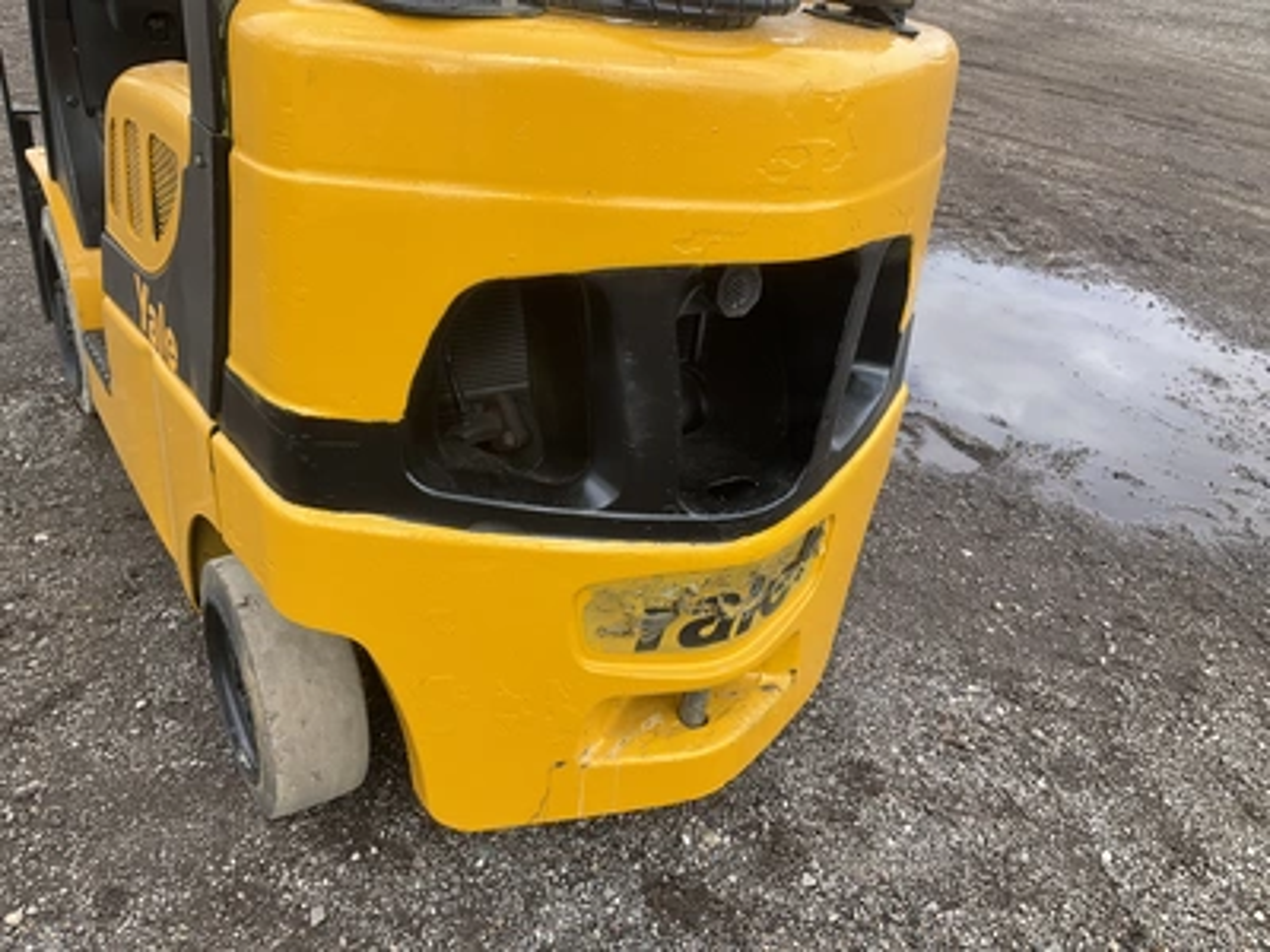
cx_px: 635
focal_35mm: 29
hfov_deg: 61.7
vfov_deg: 48.2
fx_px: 1064
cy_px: 476
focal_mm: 3
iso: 25
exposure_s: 1/469
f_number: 1.8
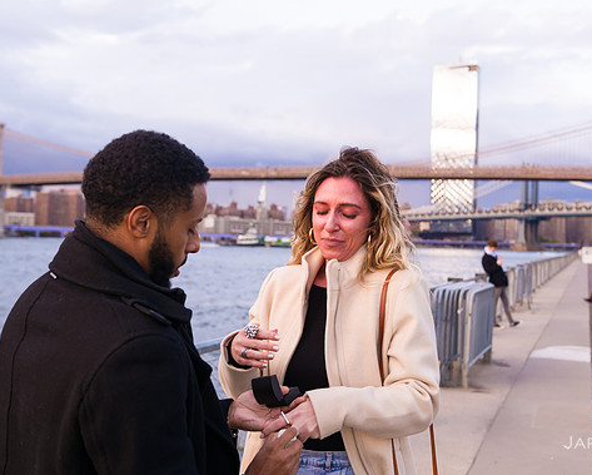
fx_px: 806
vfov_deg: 32.8
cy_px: 234
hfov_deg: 40.3
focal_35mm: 46
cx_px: 320
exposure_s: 1/200
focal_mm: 40
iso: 250
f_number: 4
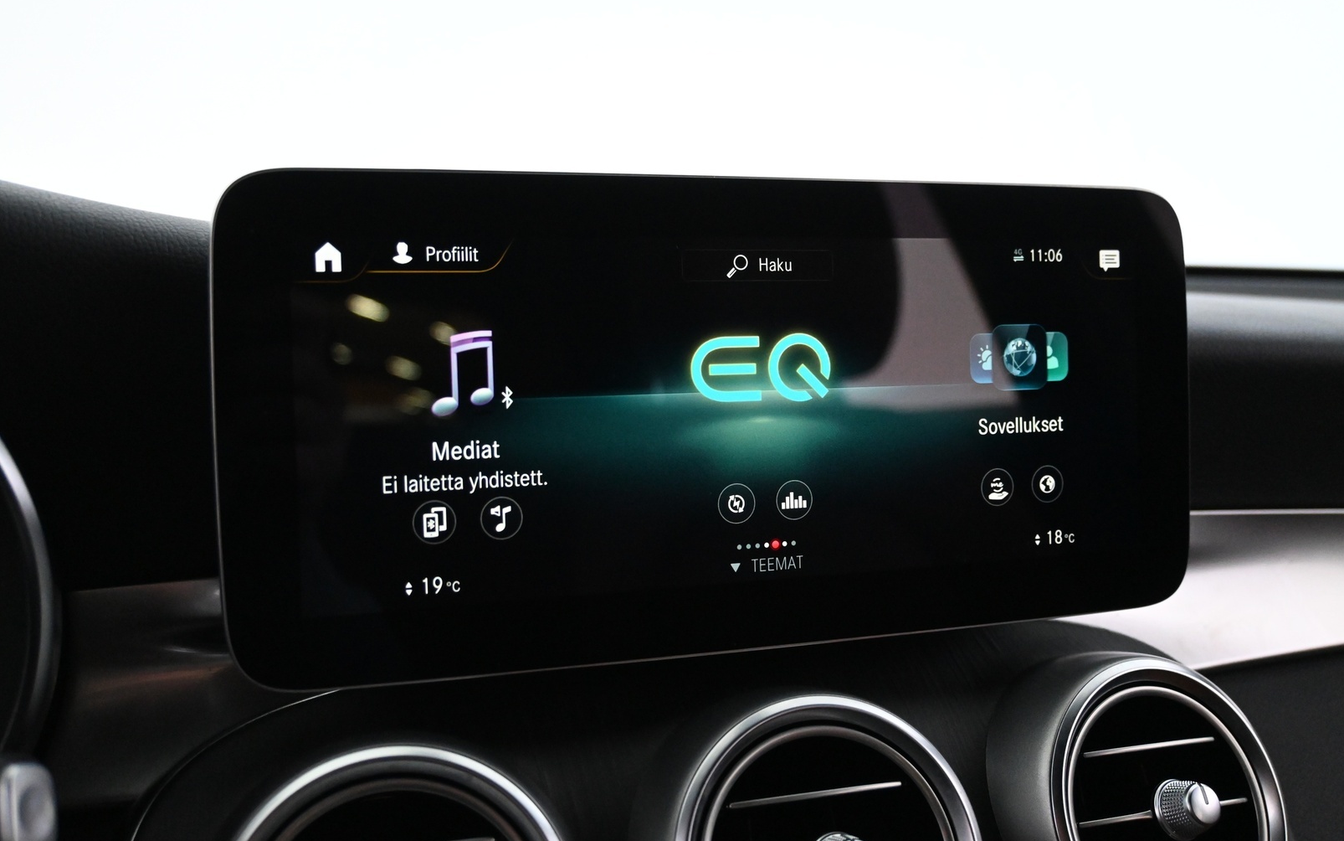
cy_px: 426
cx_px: 677
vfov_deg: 34.4
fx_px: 1355
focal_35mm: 37
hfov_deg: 52.7
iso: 4500
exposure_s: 1/40
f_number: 4.2
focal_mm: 24
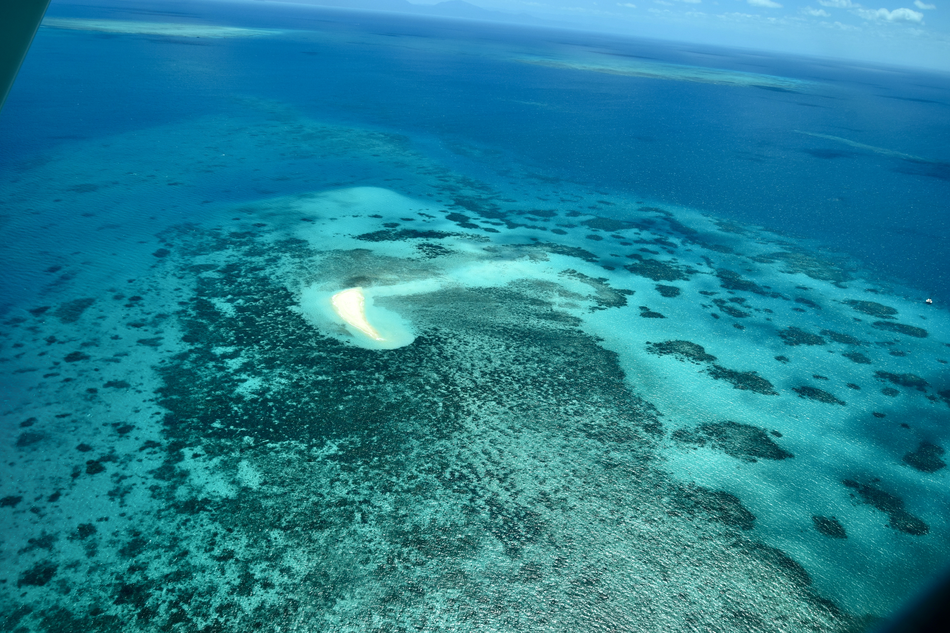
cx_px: 475
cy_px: 316
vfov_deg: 47.9
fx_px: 712
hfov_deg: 67.4
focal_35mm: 27
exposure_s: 1/400
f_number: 10
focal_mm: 18
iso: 200
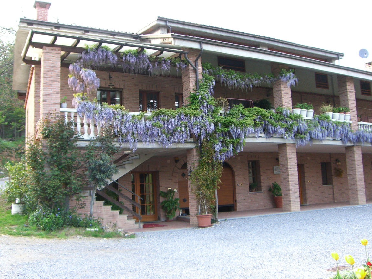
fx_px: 408
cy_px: 140
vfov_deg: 37.7
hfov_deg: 49.0
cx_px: 186
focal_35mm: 38
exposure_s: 1/160
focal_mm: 6.2
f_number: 2.7
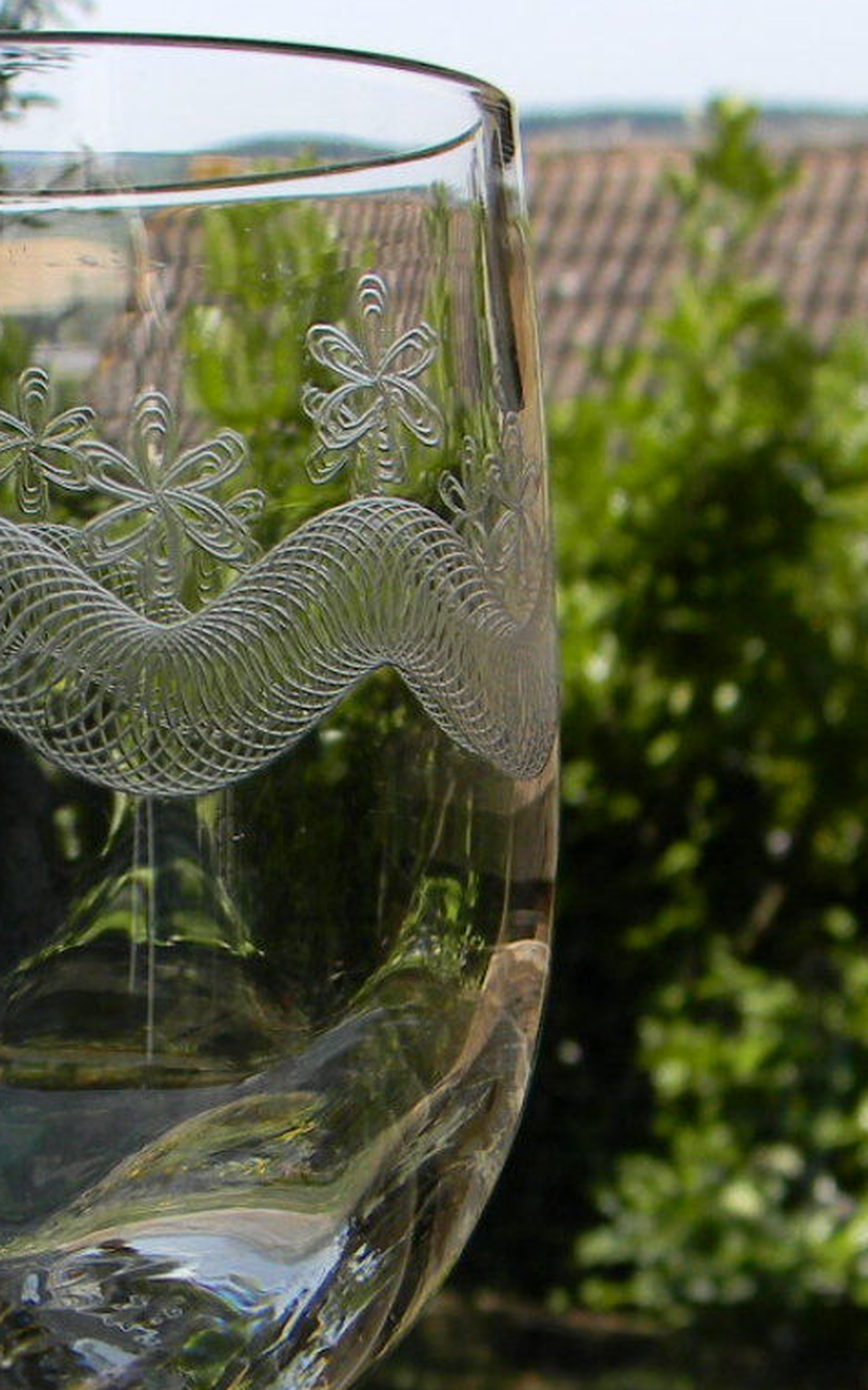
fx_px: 1514
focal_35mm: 40
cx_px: 5
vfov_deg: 49.3
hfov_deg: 29.9
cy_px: 690
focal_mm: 5
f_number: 3.5
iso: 80
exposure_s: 1/577
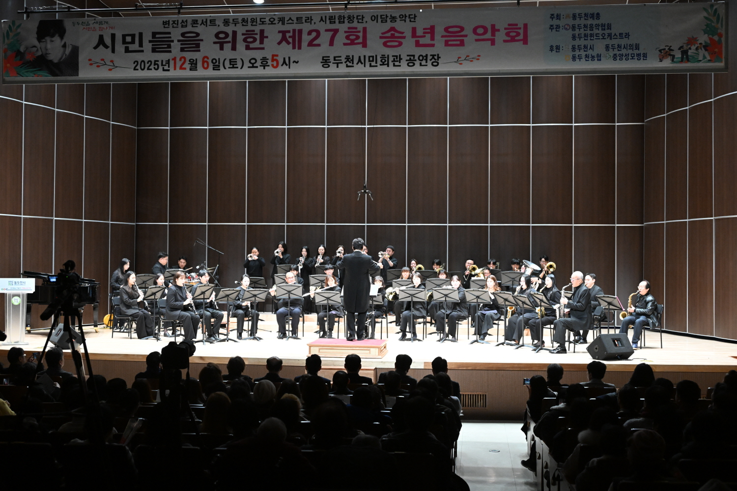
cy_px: 246
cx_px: 368
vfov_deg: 29.9
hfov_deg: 43.6
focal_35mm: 45
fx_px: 921
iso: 5000
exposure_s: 1/100
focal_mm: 45
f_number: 5.3
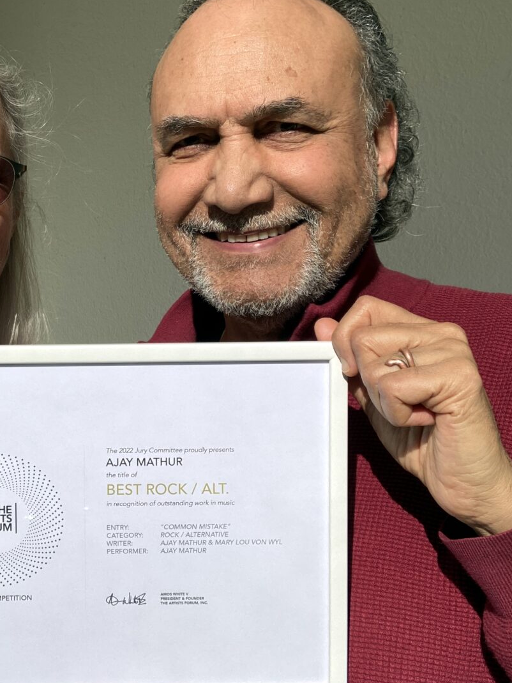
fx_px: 907
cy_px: 344
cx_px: 107
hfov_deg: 30.8
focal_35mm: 46
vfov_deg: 41.2
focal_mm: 2.87
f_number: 2.2
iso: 20
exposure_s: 1/1404
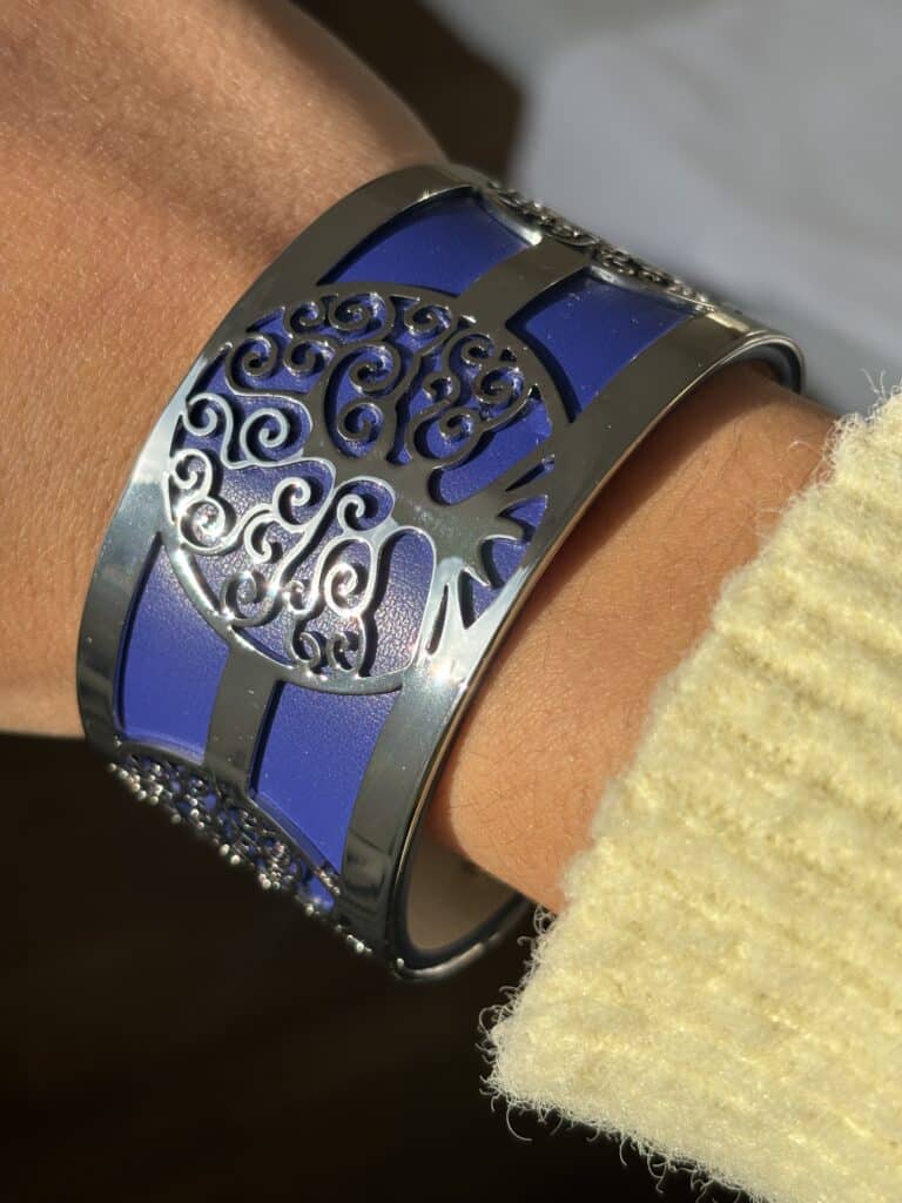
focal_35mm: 52
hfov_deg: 28.0
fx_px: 1807
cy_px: 602
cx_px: 451
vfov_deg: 36.8
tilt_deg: -46.7
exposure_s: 1/1876
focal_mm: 5.96
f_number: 1.6
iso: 32
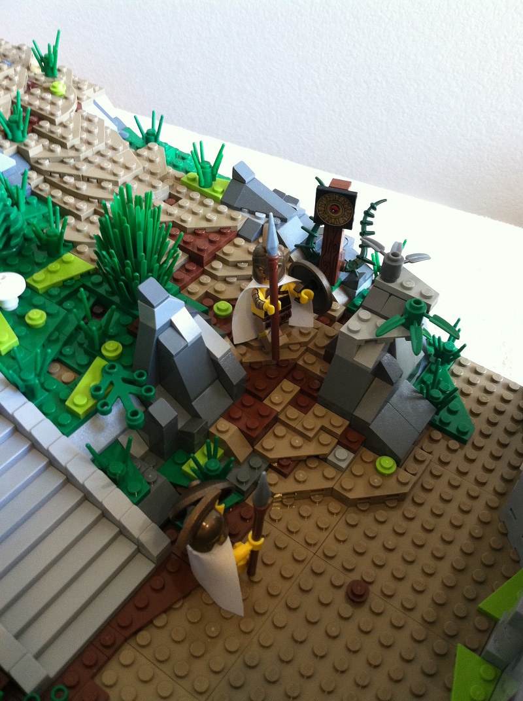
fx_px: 707
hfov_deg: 40.6
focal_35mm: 35
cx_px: 262
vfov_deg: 52.7
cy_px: 350
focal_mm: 3.85
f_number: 2.8
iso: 160
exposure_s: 1/15
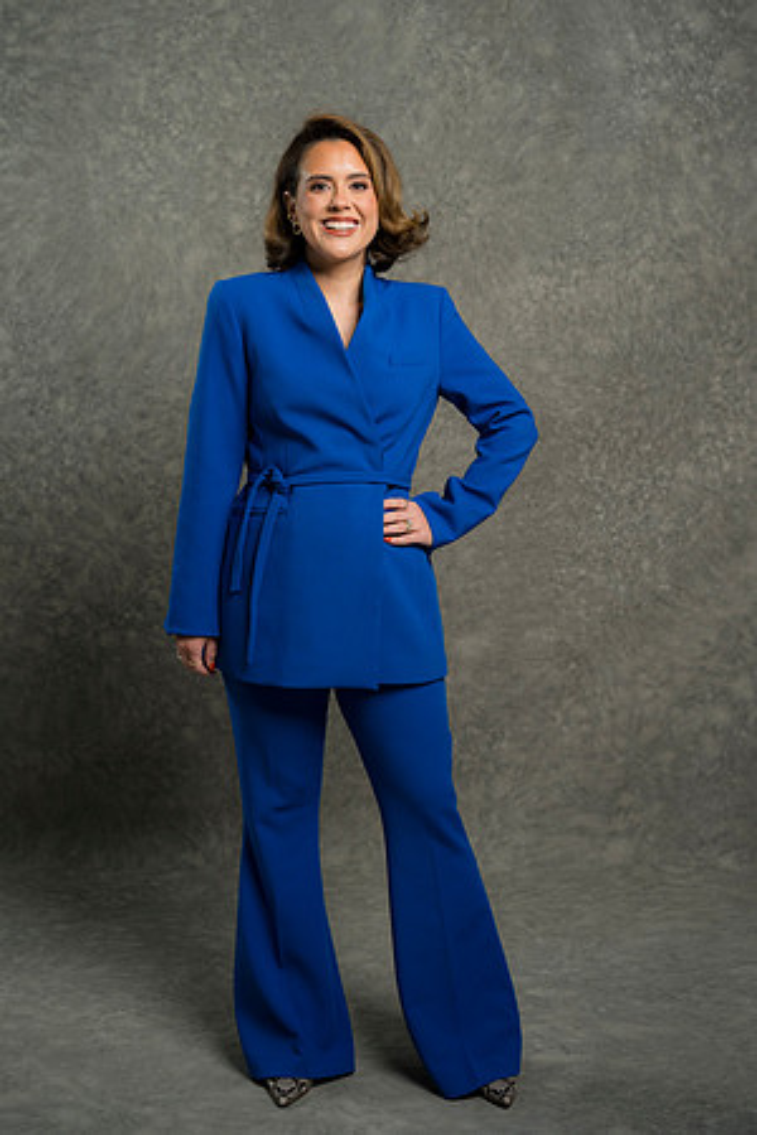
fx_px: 1735
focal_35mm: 55
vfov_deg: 36.2
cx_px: 378
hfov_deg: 24.6
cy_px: 568
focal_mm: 55
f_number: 4
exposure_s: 1/160
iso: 125
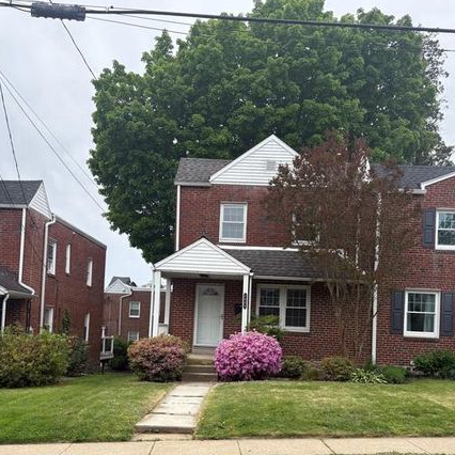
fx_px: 535
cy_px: 316
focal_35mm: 36
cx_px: 228
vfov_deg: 45.1
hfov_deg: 46.0
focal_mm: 5.96
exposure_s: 1/1420
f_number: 1.6
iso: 50
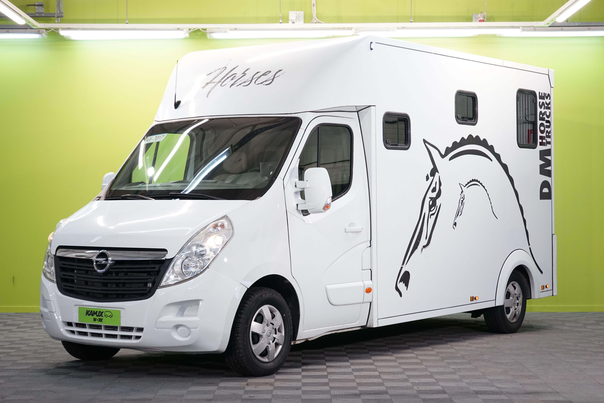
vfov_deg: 19.5
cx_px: 302
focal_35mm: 70
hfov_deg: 28.8
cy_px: 202
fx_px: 1174
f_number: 5.6
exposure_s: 1/100
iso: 1600
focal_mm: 70
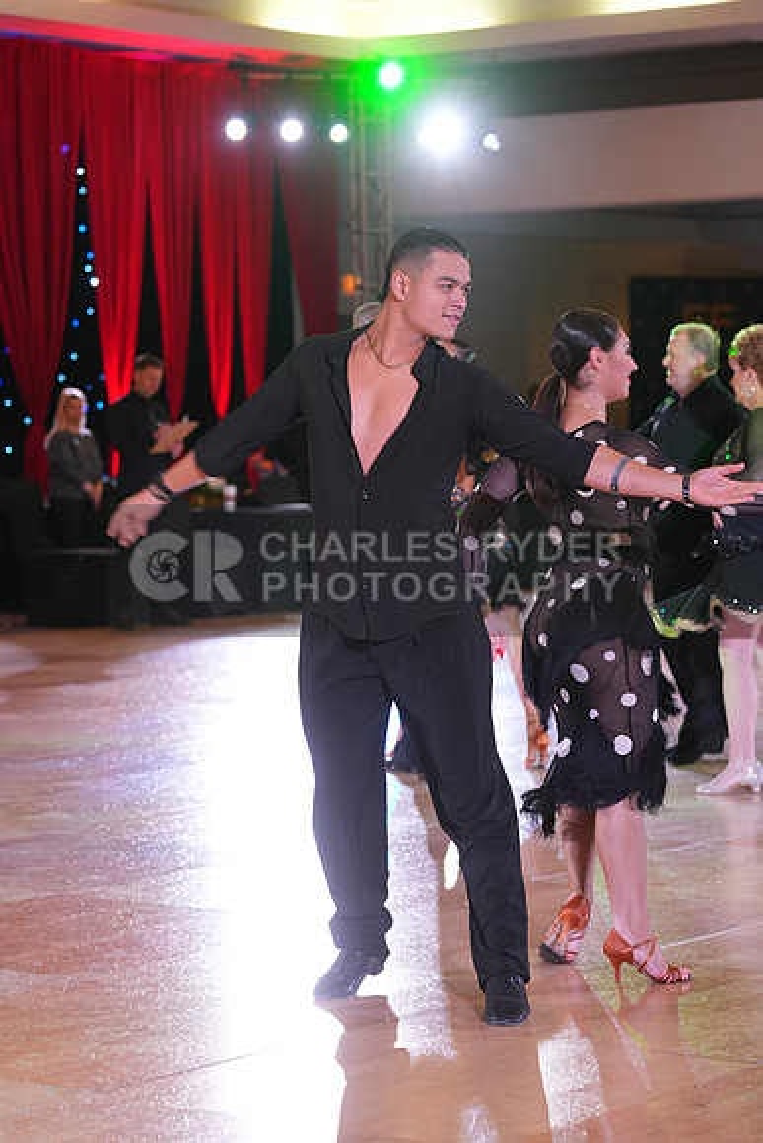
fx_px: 2955
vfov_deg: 21.9
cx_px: 382
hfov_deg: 14.7
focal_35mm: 93
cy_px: 572
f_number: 4
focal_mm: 93
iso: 1000
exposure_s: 1/100
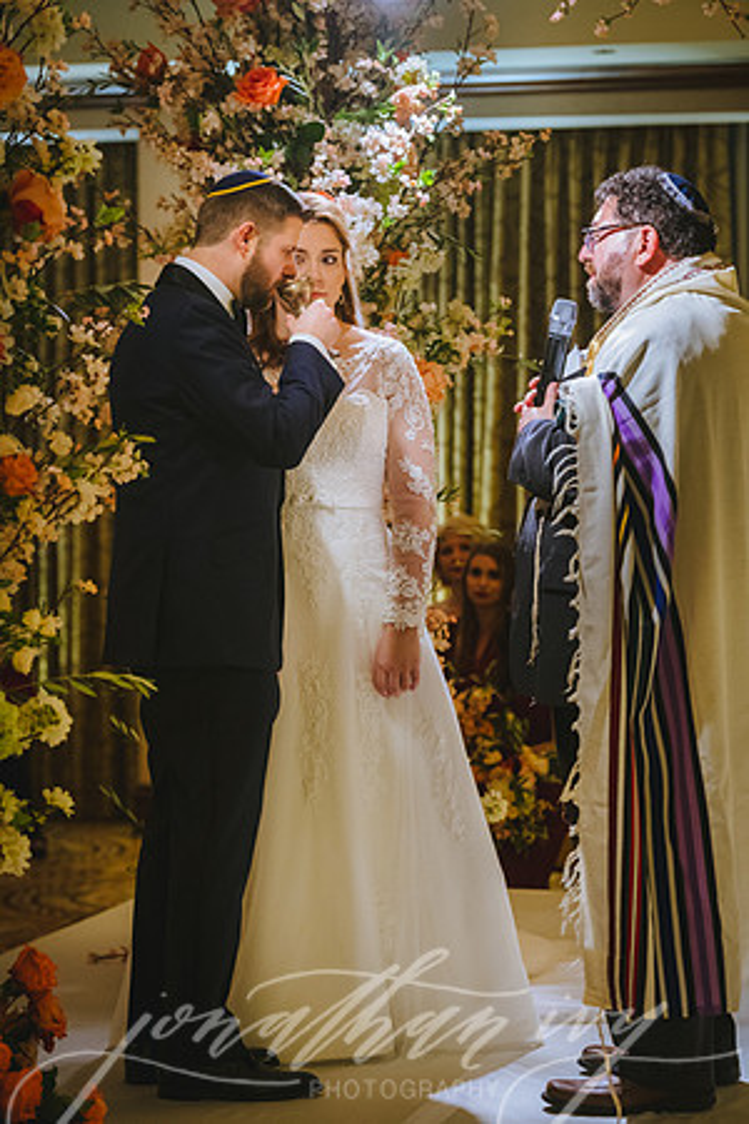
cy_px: 562
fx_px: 3121
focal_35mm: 100
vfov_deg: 20.4
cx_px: 374
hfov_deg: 13.7
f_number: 2.8
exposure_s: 1/160
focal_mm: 100
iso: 2000
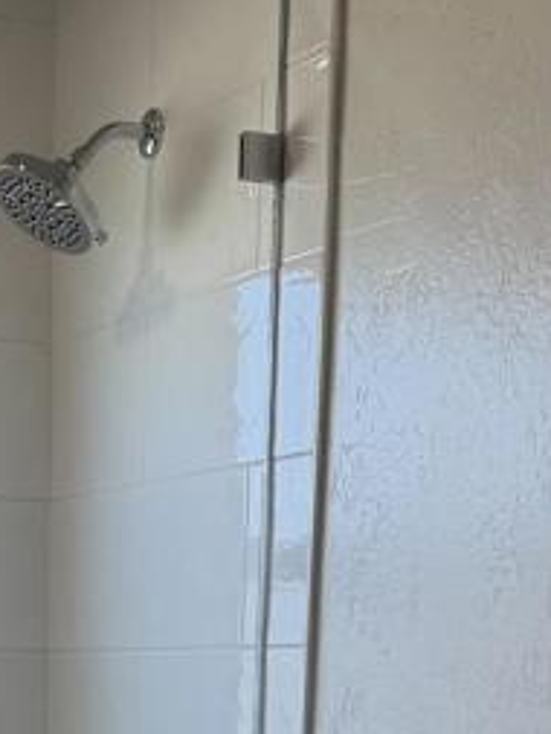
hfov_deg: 15.1
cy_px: 1152
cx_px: 75
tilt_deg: -12.0
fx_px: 2057
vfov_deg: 17.8
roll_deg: -0.8
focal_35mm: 97
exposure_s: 1/177
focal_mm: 6.76
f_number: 1.78
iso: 80
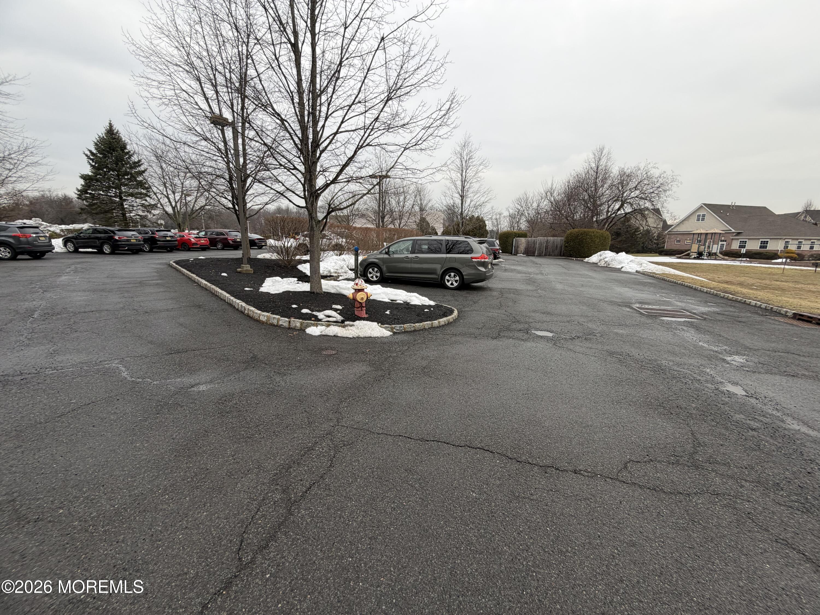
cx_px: 410
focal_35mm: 14
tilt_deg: -11.1
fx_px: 332
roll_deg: -0.8
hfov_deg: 102.1
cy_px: 308
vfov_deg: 85.7
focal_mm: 2.22
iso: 40
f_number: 2.2
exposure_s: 1/153
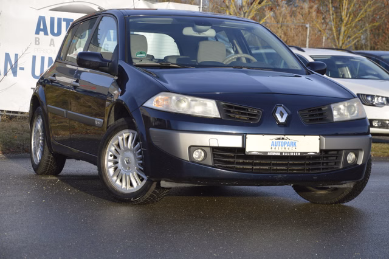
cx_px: 194
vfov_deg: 12.2
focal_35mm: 112
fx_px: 1215
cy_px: 130
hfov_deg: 18.2
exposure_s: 1/200
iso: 100
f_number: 6.3
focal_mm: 75
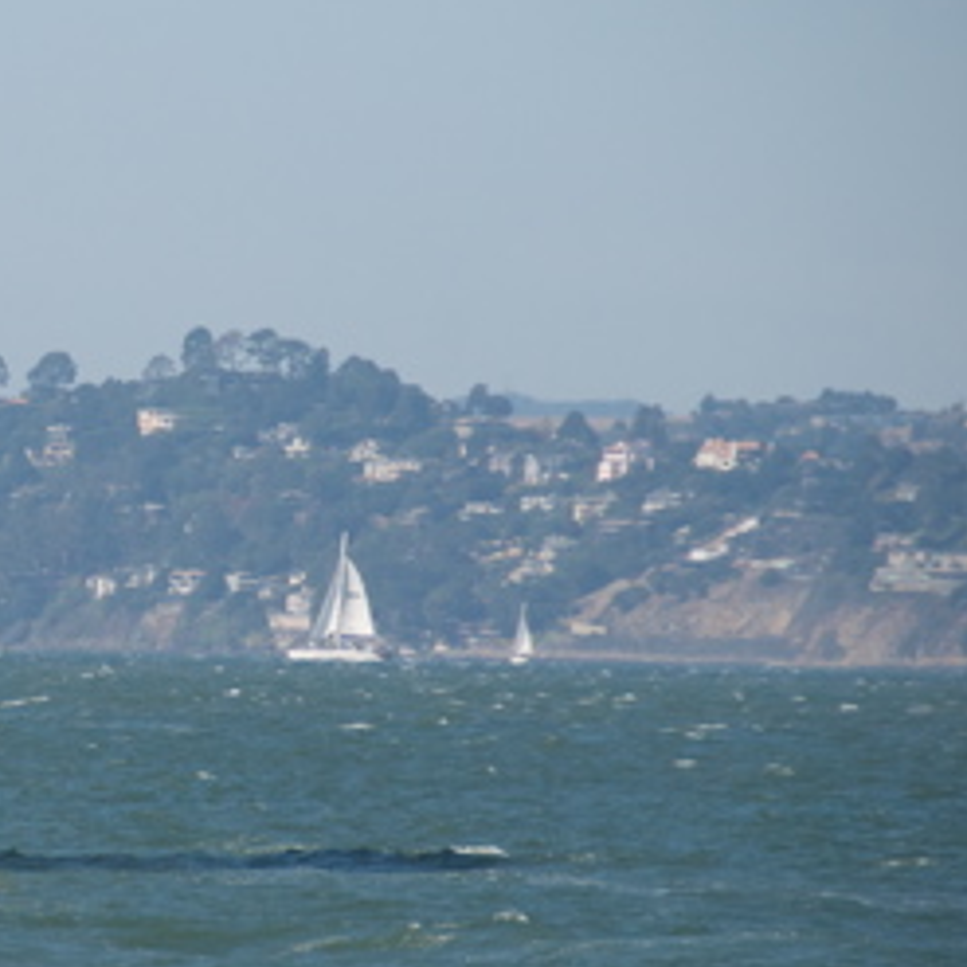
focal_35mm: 526
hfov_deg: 3.3
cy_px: 511
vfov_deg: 3.3
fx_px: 16624
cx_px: -35
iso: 320
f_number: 5.6
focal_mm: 170
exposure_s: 1/1250
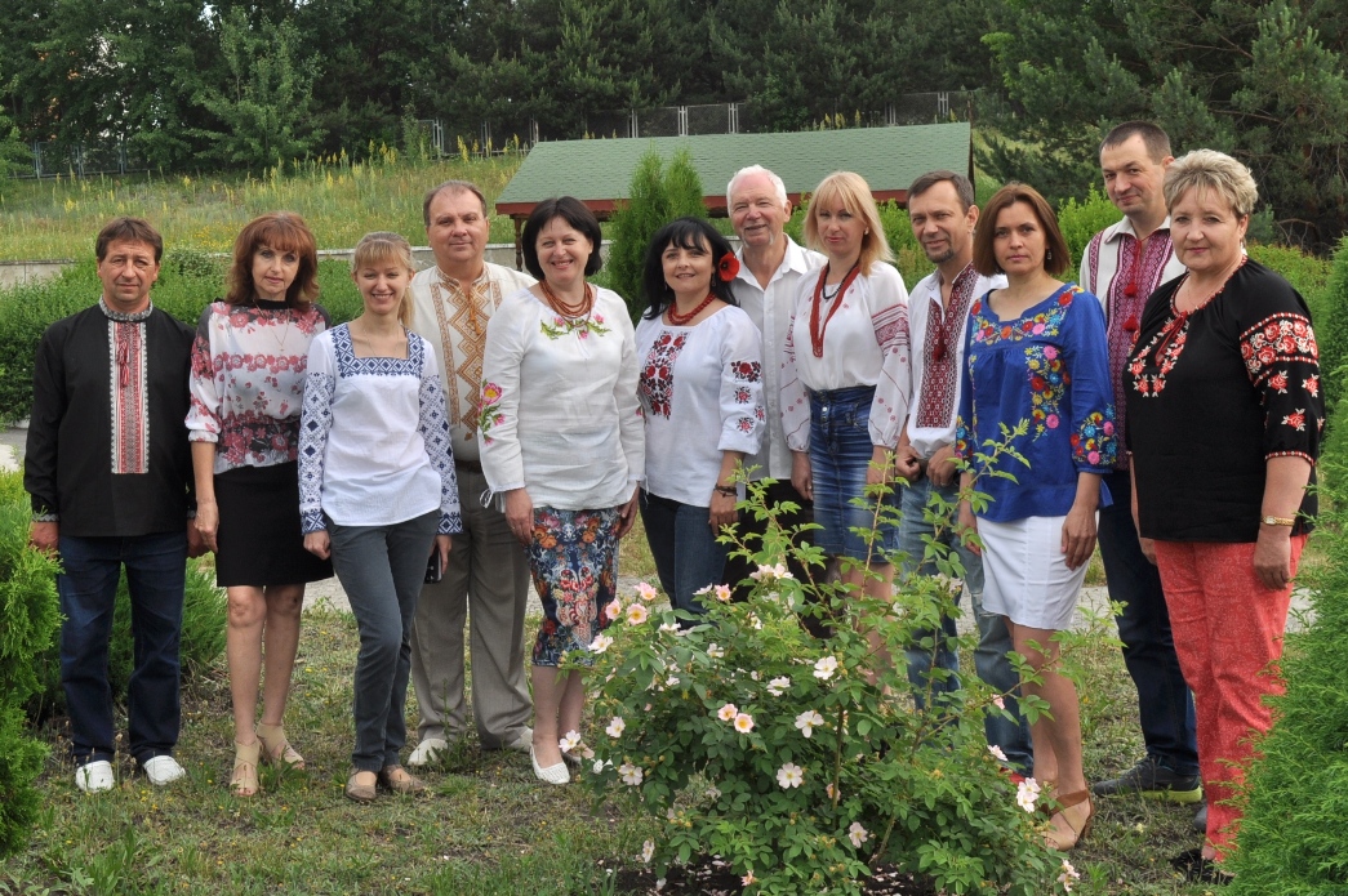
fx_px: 1571
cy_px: 448
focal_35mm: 42
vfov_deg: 31.8
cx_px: 674
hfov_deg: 46.4
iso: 200
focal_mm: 28
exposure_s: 1/125
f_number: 13
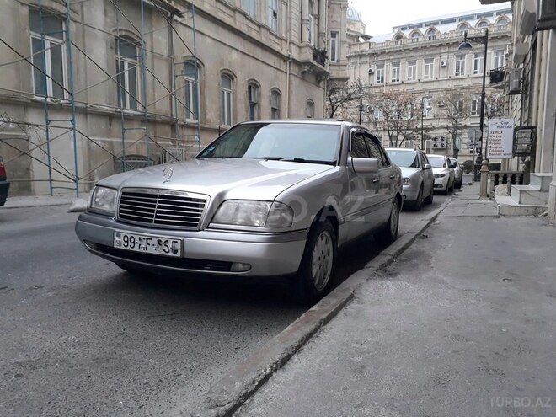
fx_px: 434
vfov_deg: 51.4
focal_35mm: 27
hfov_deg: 65.3
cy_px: 208
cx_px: 278
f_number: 1.9
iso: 64
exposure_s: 1/100
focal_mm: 3.6
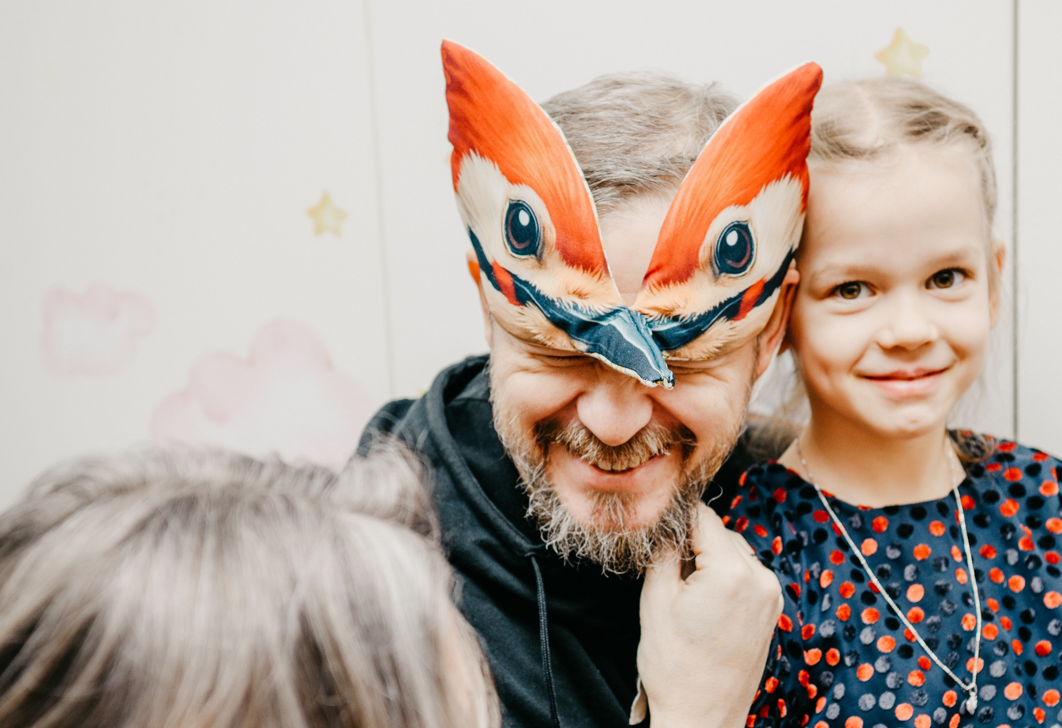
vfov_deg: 15.5
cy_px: 409
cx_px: 618
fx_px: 2678
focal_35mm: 90
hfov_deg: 22.4
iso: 320
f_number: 4
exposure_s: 1/160
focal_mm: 62
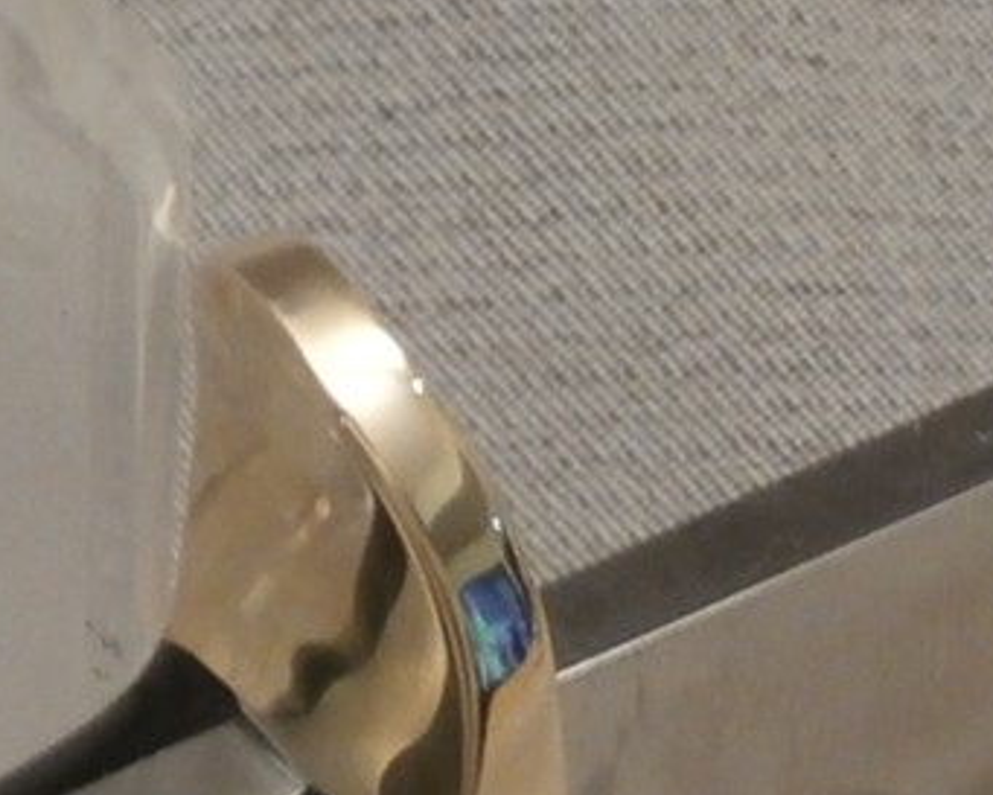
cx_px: -1013
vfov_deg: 5.5
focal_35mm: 276
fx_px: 8114
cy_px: 1375
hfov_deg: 6.8
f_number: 4.3
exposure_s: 1/10
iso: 400
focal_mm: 11.86
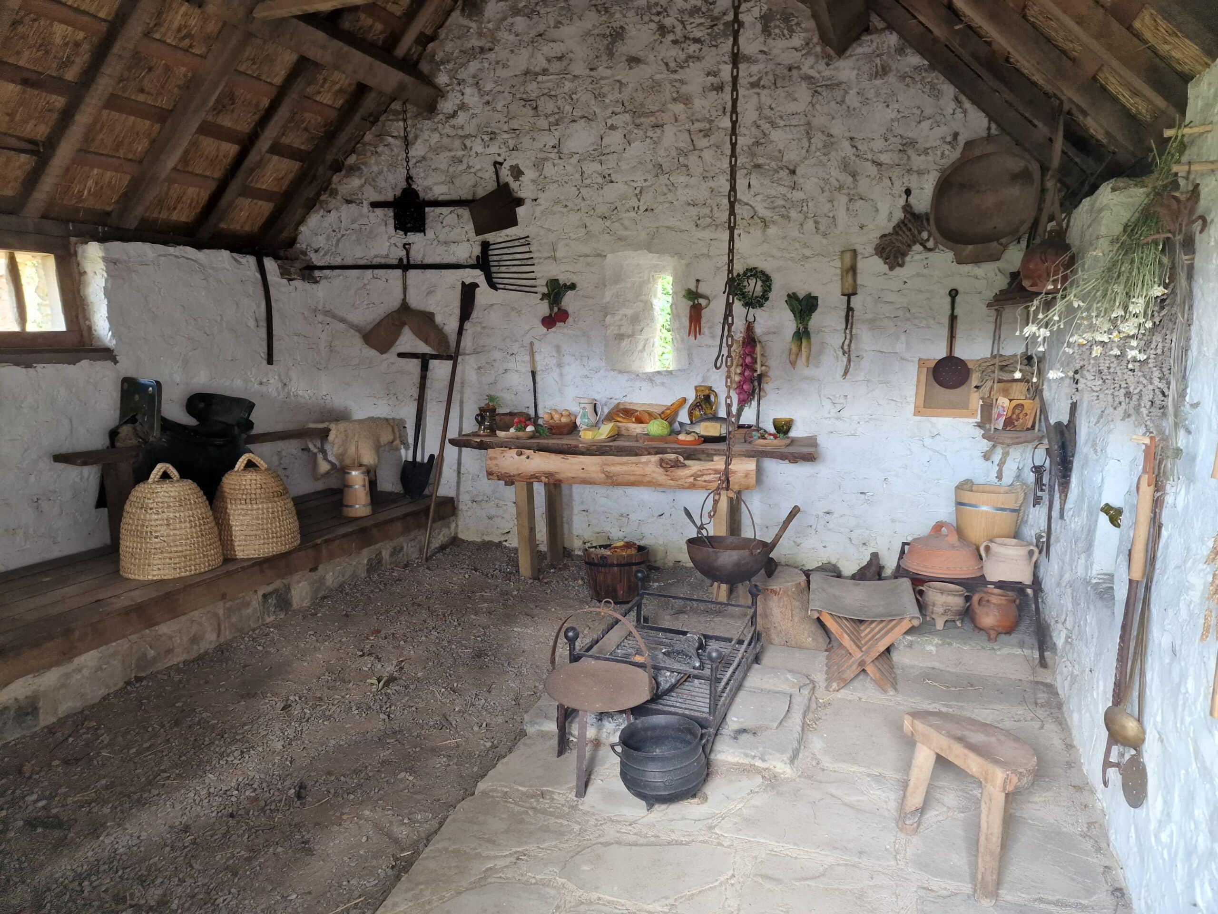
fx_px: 809
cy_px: 457
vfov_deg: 58.9
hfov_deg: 73.9
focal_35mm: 23
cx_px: 609
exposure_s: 1/100
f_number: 1.8
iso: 250
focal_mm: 6.4
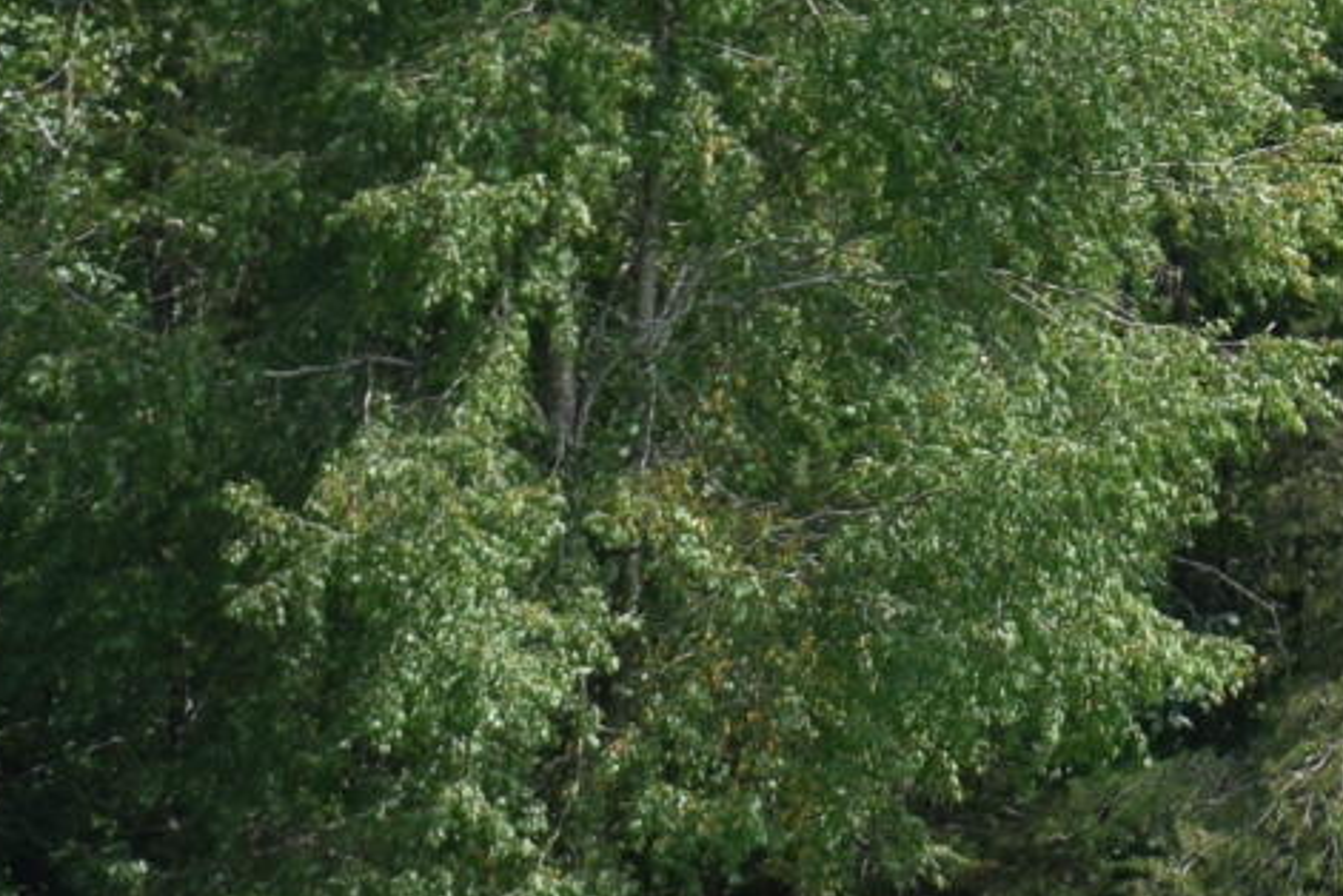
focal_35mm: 277
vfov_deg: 4.9
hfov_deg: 7.3
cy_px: -762
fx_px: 10340
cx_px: 2273
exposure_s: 1/250
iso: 220
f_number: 8
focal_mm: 29
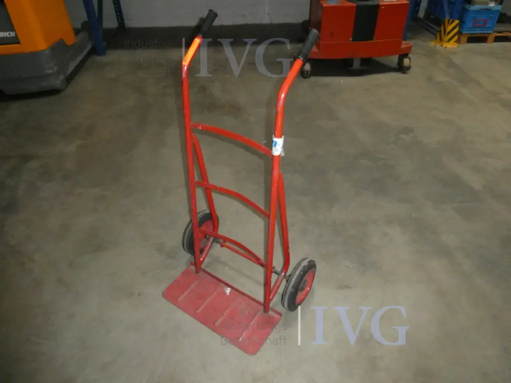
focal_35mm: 24
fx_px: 354
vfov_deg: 56.8
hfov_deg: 71.6
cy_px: 192
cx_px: 256
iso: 800
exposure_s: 1/125
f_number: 3.3
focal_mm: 4.3
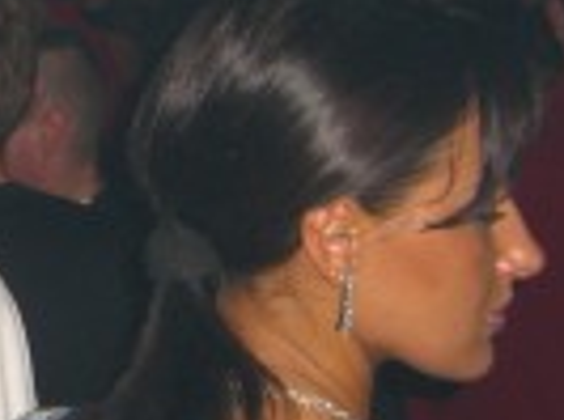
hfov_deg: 11.1
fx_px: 2795
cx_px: -242
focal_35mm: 172
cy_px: -4
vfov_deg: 8.5
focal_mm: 7.9
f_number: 2.8
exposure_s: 1/60
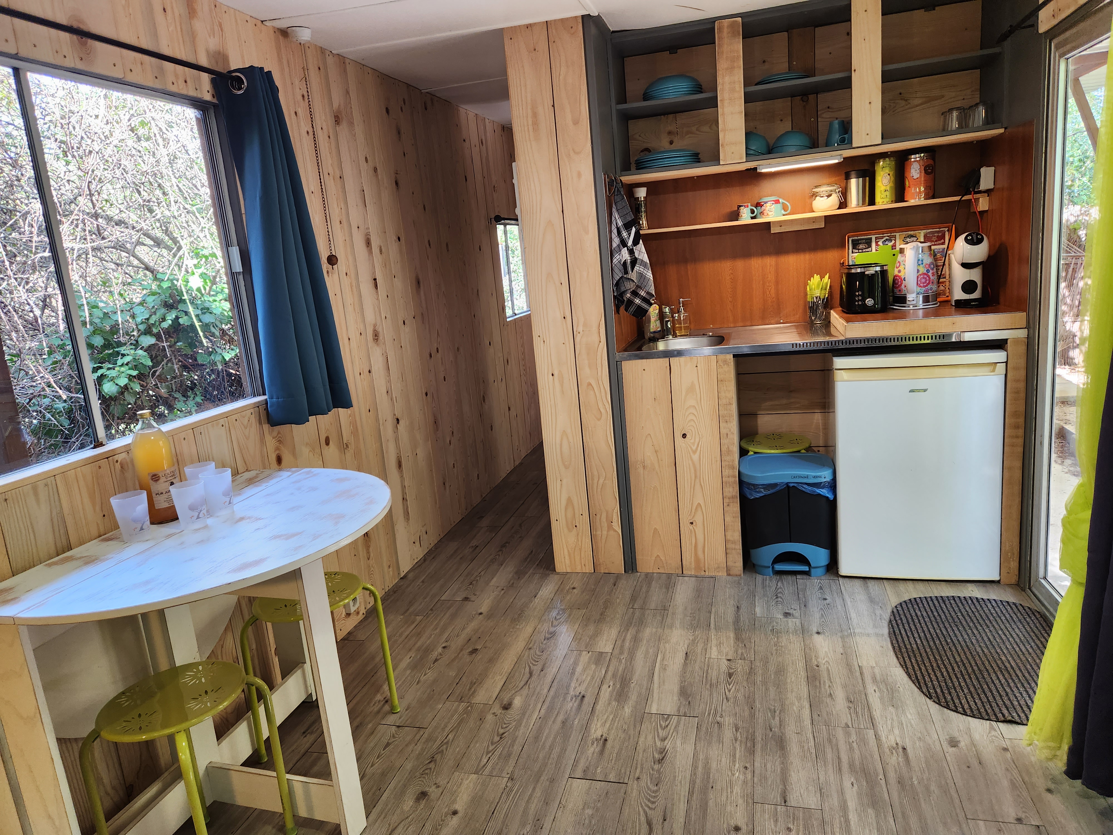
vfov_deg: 58.9
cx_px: 556
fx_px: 740
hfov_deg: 73.9
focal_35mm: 23
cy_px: 418
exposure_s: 1/100
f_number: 1.8
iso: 160
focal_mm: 5.4
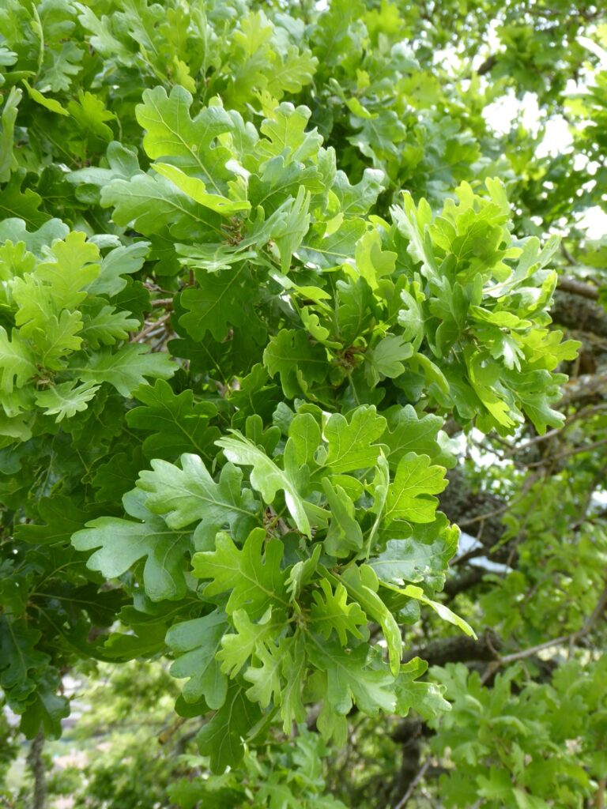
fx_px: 1075
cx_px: 304
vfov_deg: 41.2
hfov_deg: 31.5
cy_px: 404
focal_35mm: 46
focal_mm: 7.8
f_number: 3.9
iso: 80
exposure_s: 1/100
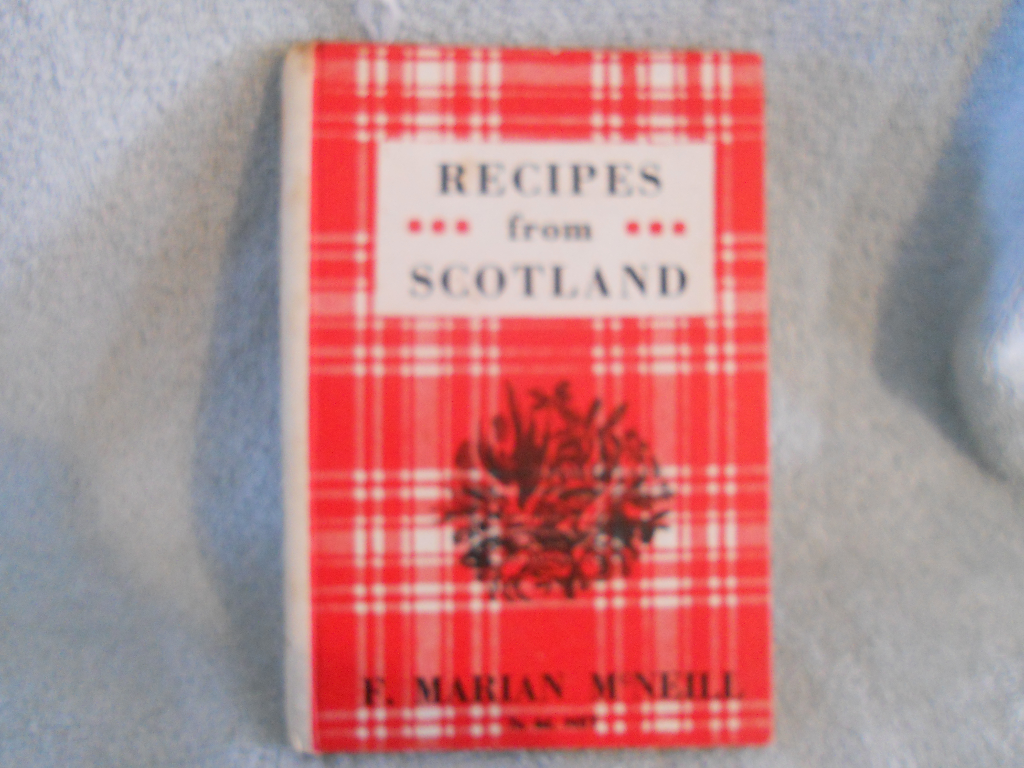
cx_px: 512
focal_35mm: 32
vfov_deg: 44.2
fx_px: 947
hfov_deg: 56.8
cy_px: 384
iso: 400
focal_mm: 5.8
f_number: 3.5
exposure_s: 1/13
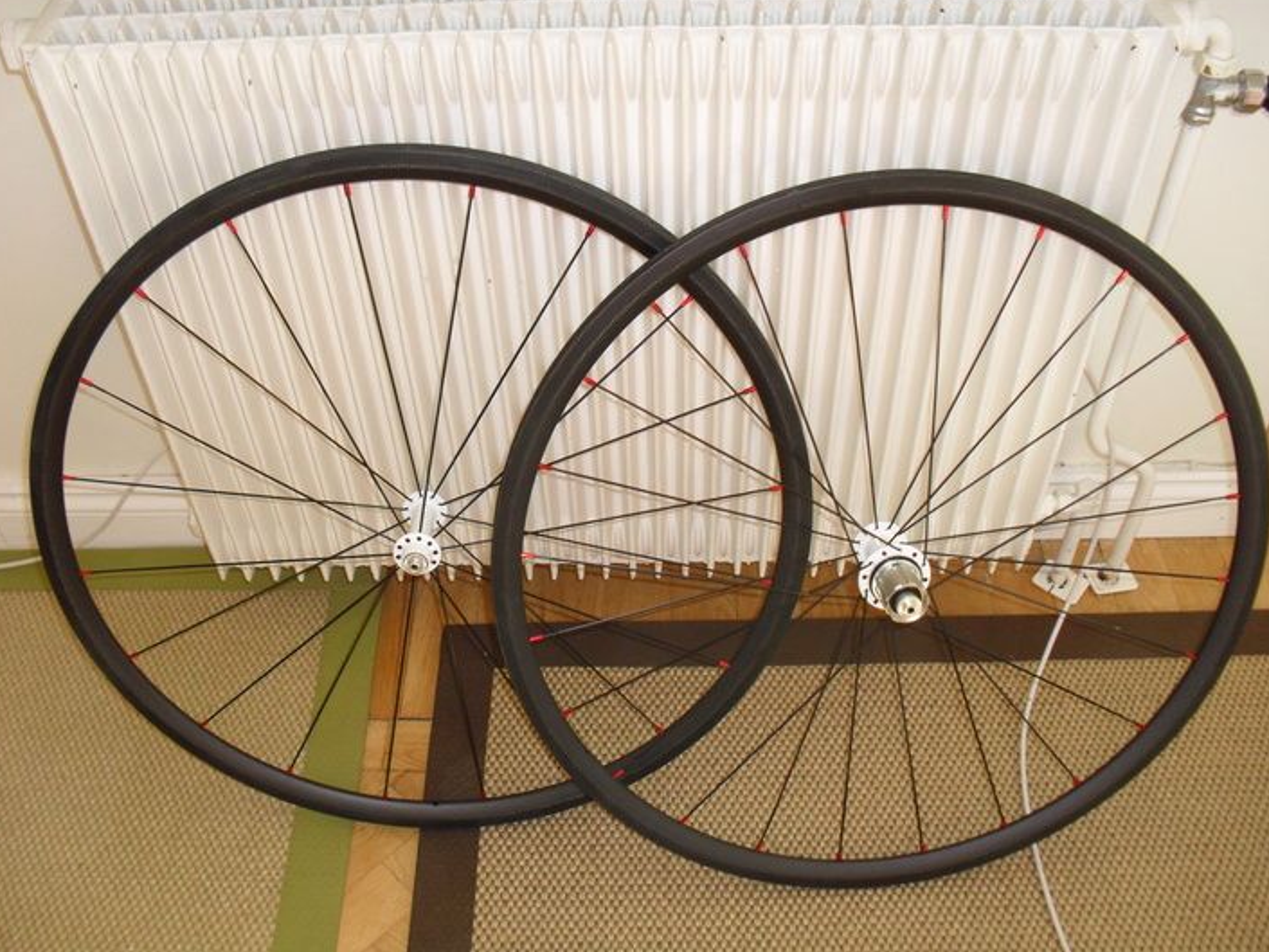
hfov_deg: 51.3
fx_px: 1320
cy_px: 464
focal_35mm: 36
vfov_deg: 39.7
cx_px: 631
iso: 200
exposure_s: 1/45
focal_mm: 6.3
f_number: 3.2
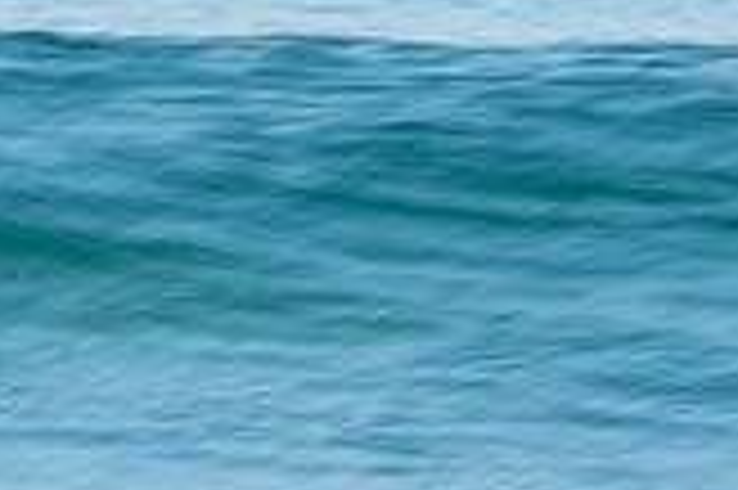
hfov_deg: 1.2
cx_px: -369
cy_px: 856
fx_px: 34835
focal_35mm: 1701
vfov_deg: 0.8
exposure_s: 1/30
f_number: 25
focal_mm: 320
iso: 100
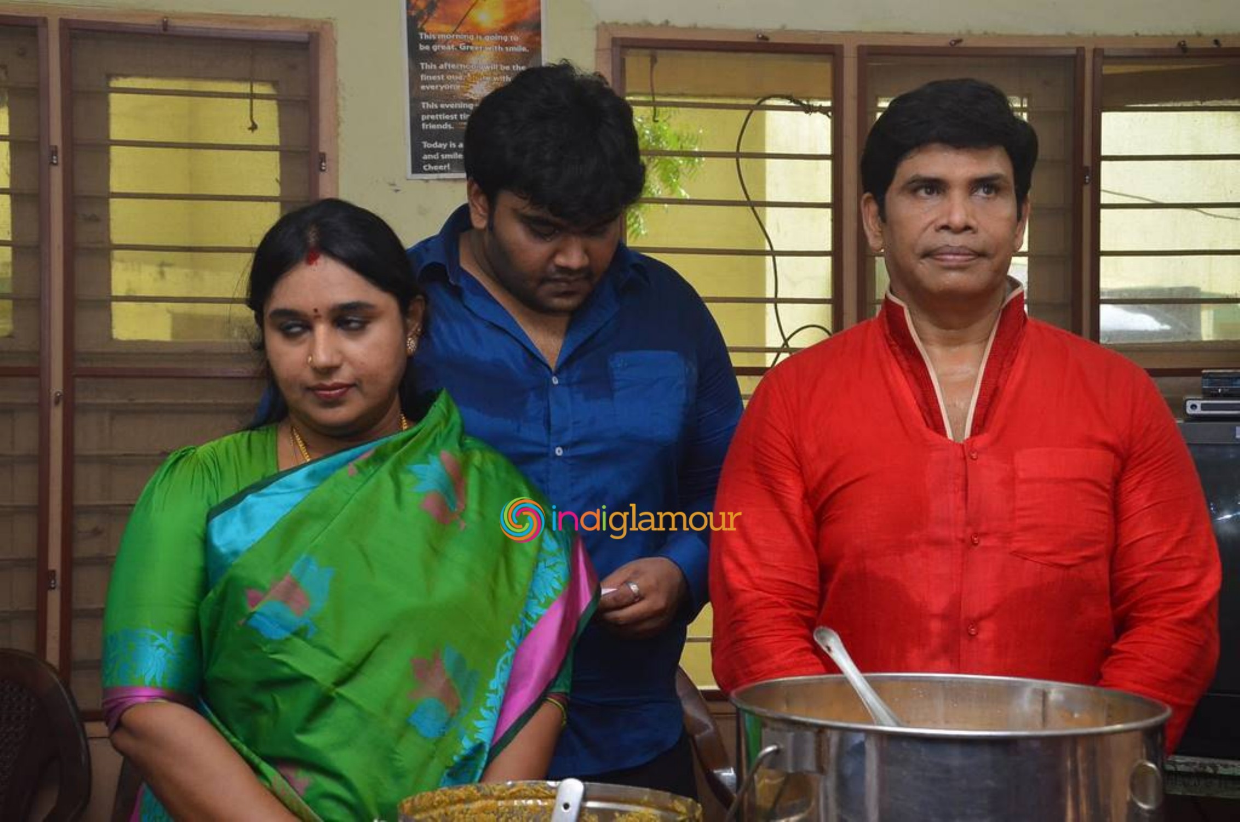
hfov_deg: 35.1
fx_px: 1959
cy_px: 411
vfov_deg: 23.7
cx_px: 620
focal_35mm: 57
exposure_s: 1/125
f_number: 7.1
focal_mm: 38
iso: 1600
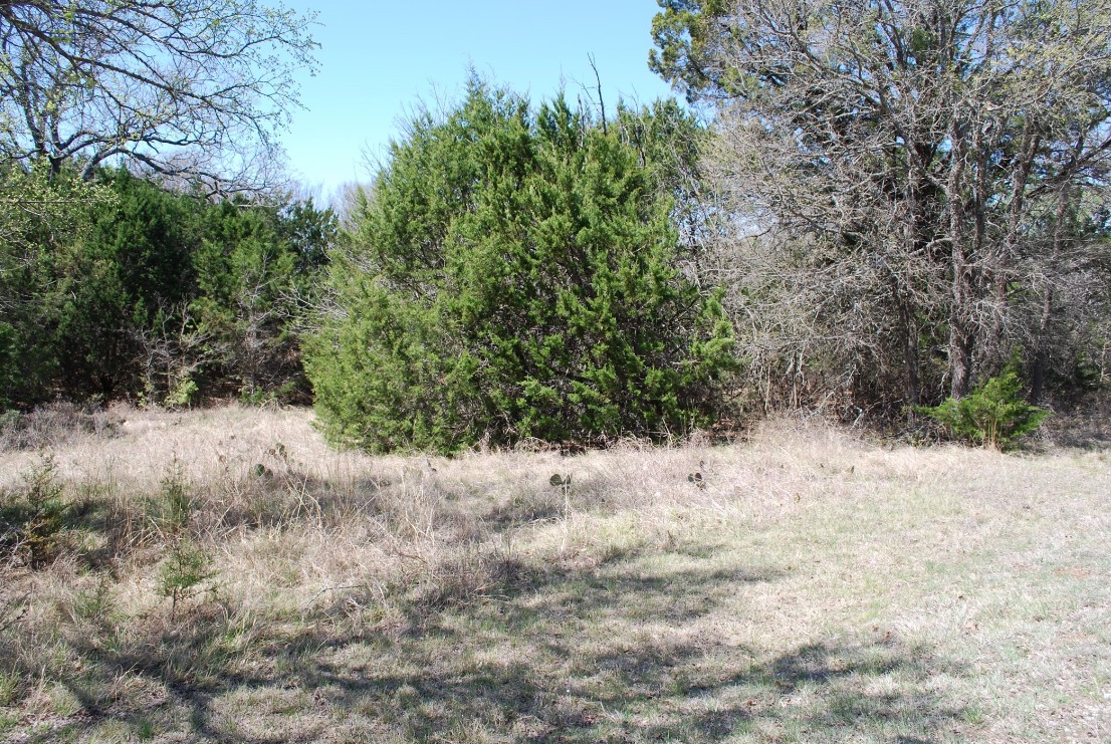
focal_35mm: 28
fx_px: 865
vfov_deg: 46.5
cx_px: 544
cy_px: 361
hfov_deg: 65.4
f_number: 6.3
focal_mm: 18
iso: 100
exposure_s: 1/160
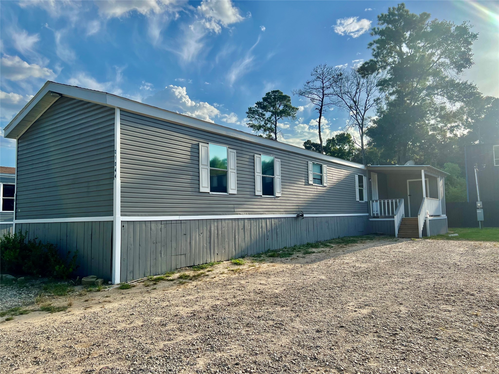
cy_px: 187
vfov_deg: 53.1
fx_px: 375
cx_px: 250
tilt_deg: +4.6
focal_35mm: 26
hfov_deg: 67.3
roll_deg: +1.2
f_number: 1.5
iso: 50
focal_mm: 5.7
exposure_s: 1/4115
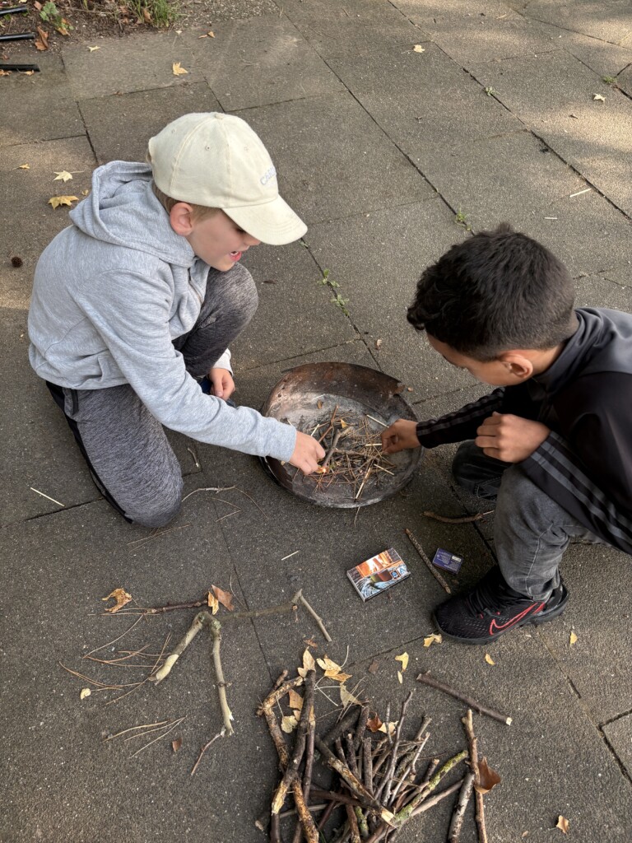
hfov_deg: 53.1
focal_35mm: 26
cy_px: 422
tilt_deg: -53.2
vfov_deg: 67.3
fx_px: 633
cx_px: 316
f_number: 1.6
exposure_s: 1/122
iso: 80
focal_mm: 5.96
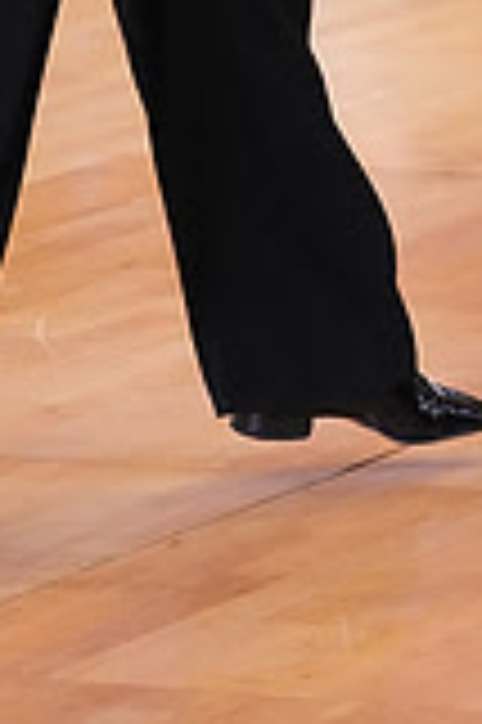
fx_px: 8775
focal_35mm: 436
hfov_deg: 3.1
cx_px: 498
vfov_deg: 4.7
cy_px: -477
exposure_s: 1/400
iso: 12800
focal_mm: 121
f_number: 5.6
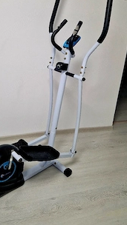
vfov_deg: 58.8
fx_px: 198
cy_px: 86
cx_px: 42
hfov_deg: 35.3
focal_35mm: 33
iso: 50
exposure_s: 1/110
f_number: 1.8
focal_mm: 5.4
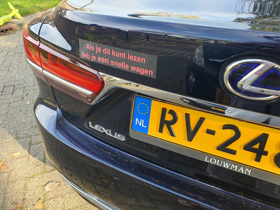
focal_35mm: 26
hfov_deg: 67.3
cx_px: 140
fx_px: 210
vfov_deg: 53.1
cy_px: 105
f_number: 2.4
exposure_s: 1/132
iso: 50
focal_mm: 4.3
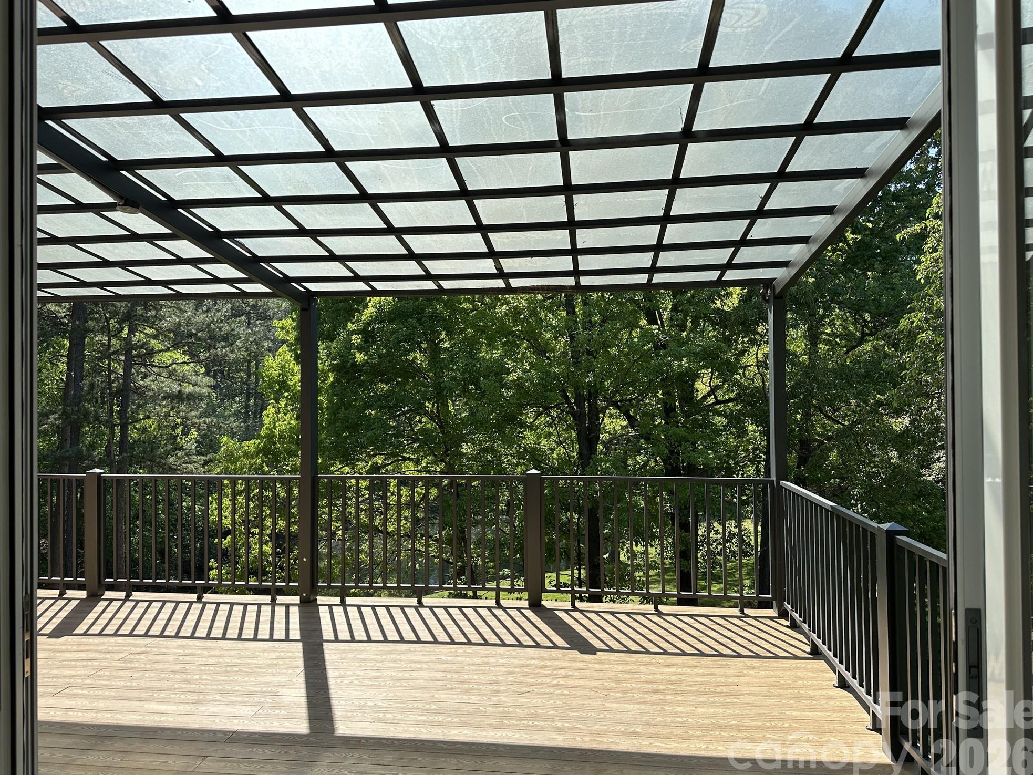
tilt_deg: +0.2
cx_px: 506
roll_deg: -0.2
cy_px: 391
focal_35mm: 25
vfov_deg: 54.9
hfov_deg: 69.4
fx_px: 746
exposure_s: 1/1664
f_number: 1.78
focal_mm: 6.86
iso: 80
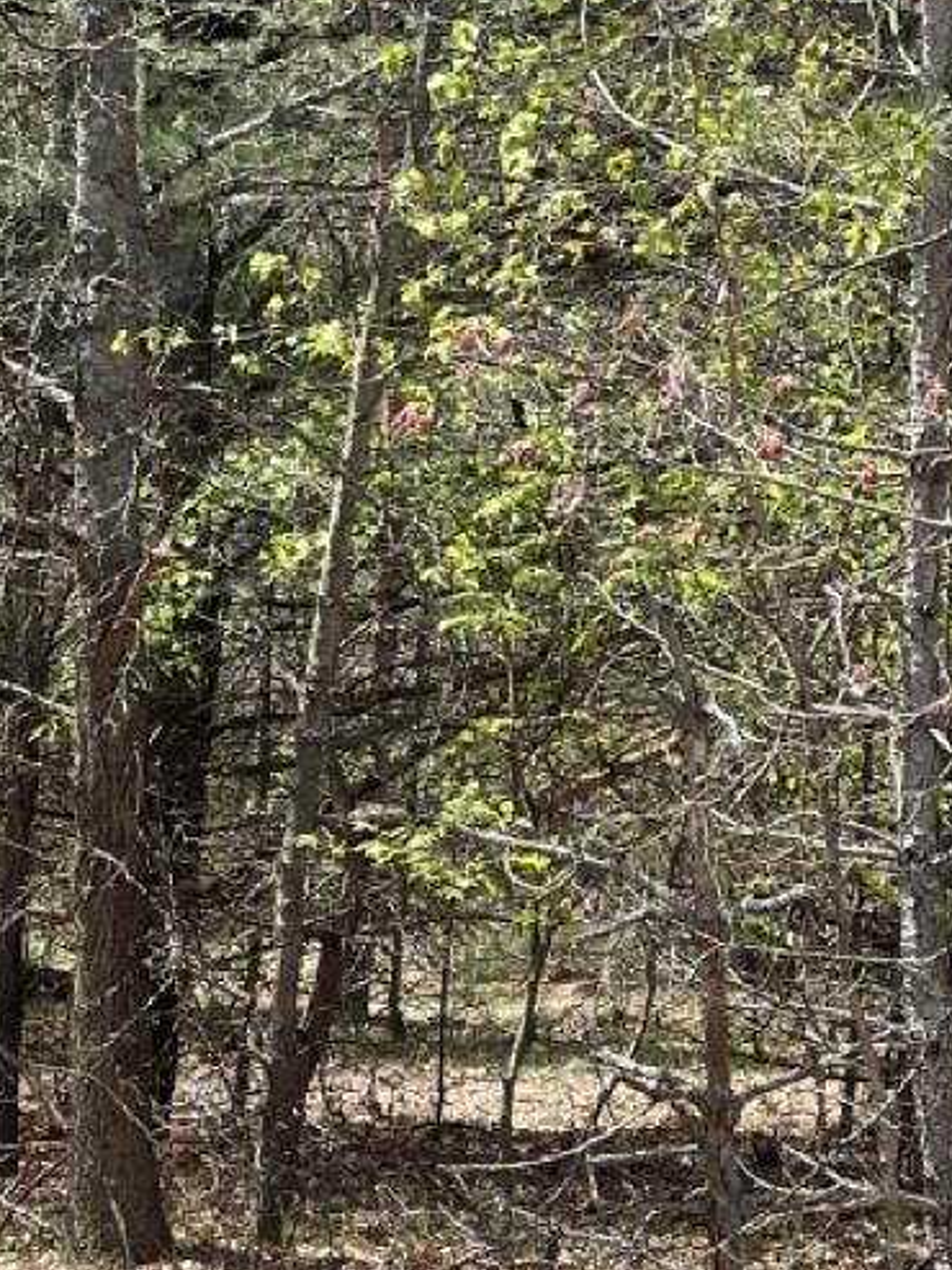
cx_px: -93
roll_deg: +0.2
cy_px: 994
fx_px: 7331
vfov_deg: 9.9
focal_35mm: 200
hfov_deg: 7.4
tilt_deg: -1.0
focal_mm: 9
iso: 25
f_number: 2.8
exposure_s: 1/266
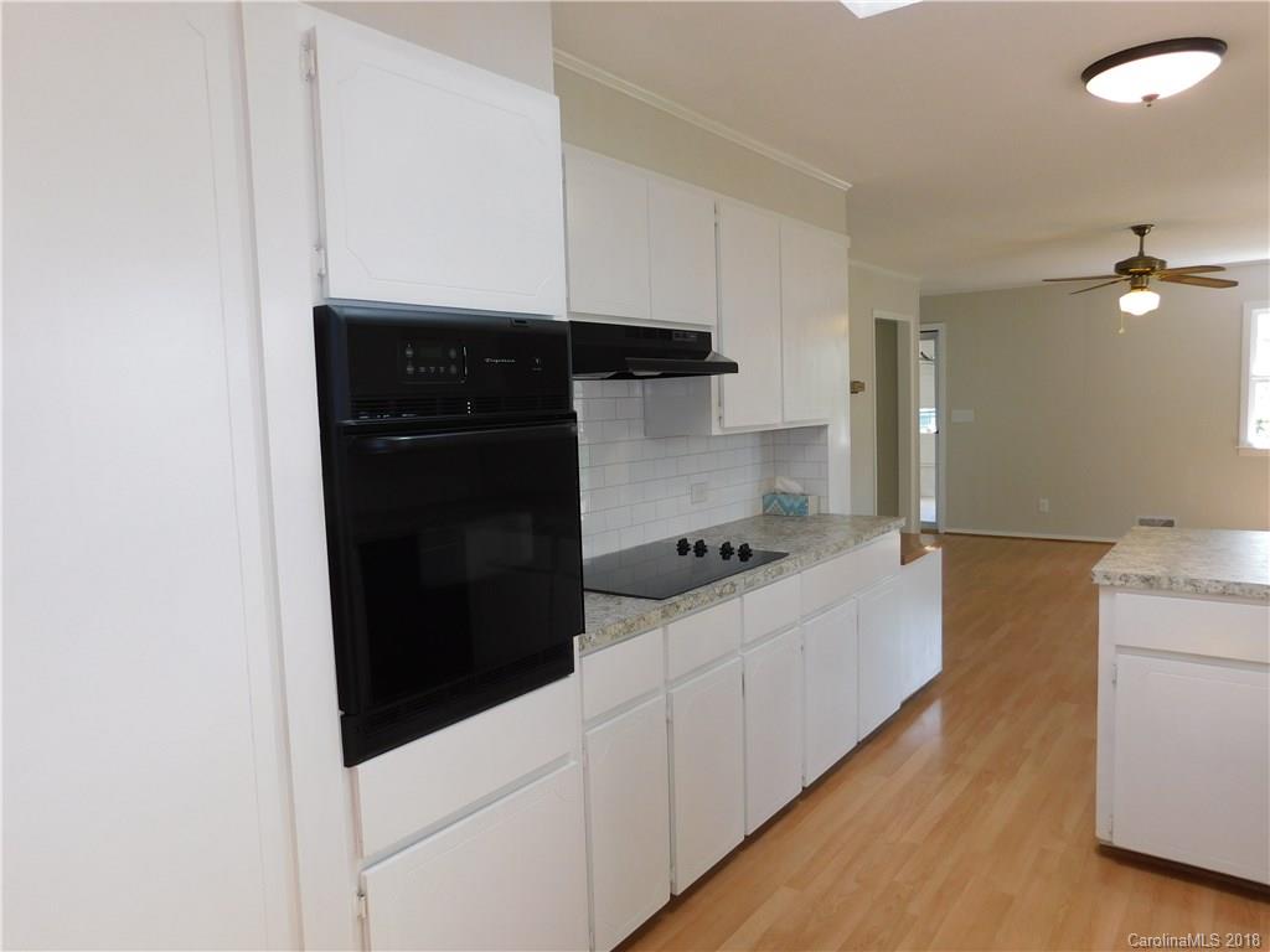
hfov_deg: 71.6
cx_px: 635
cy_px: 476
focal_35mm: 24
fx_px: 881
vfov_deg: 56.8
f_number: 3
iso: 125
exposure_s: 1/80
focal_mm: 4.1
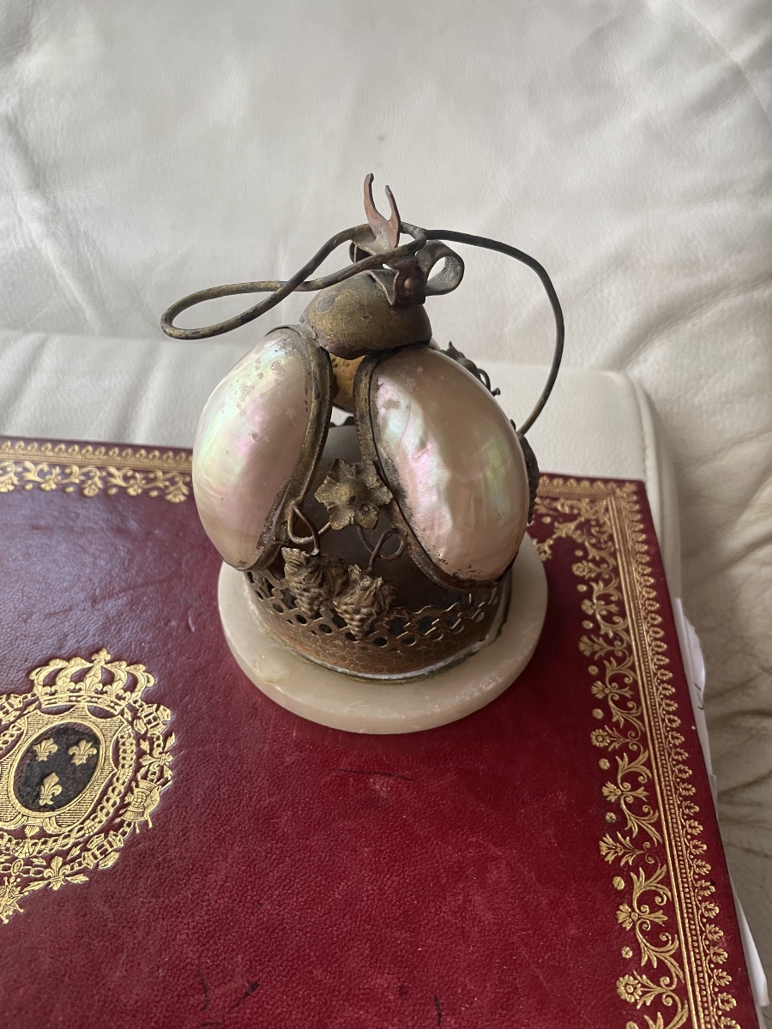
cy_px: 514
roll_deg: +2.9
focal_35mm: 26
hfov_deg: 53.1
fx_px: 773
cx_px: 386
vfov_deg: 67.3
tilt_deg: -38.5
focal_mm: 4.2
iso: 125
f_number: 1.6
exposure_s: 1/83
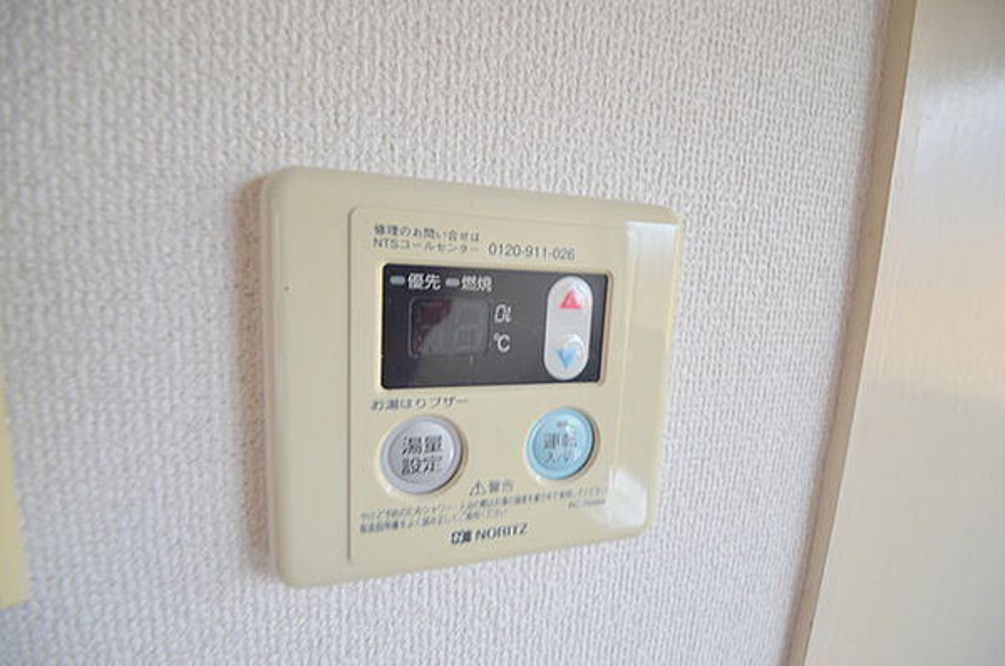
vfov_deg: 77.1
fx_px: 418
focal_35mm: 15
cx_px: 502
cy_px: 333
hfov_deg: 100.5
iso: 100
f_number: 3.5
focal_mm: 10
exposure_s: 1/6
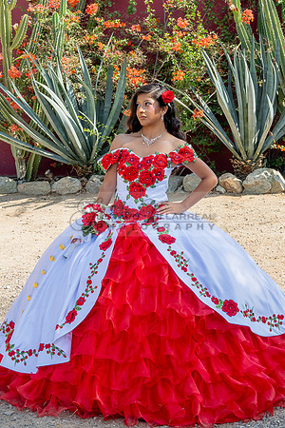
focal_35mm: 78
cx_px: 155
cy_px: 175
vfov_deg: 25.9
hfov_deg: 17.4
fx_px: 929
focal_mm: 44
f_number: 11
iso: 250
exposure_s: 1/200
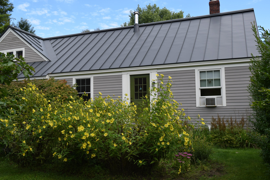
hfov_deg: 53.1
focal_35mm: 36
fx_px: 270
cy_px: 90
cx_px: 135
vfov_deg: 36.9
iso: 200
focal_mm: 24
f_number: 9
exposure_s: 1/320
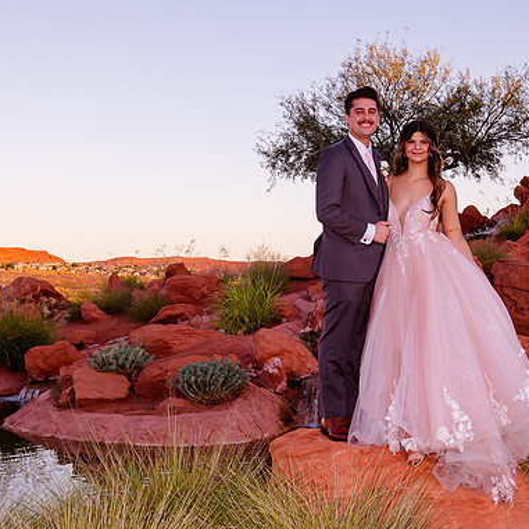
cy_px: 224
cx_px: 323
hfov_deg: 27.2
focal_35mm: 63
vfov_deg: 27.3
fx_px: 1089
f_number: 8
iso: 640
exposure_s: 1/160
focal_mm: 42
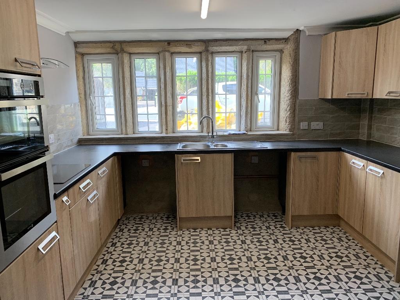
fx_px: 300
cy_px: 150
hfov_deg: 67.3
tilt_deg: -11.3
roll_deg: +1.4
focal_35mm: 26
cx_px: 200
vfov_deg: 53.1
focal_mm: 4.25
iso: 64
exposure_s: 1/121
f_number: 1.8
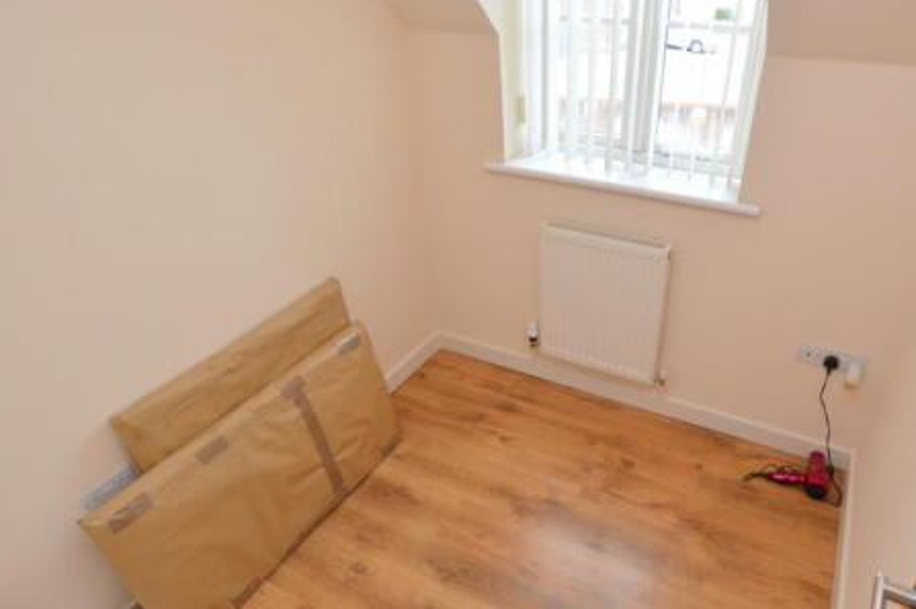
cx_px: 523
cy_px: 334
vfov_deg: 57.0
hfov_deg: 78.2
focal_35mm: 22
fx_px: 559
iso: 400
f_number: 4
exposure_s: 1/60
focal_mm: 10
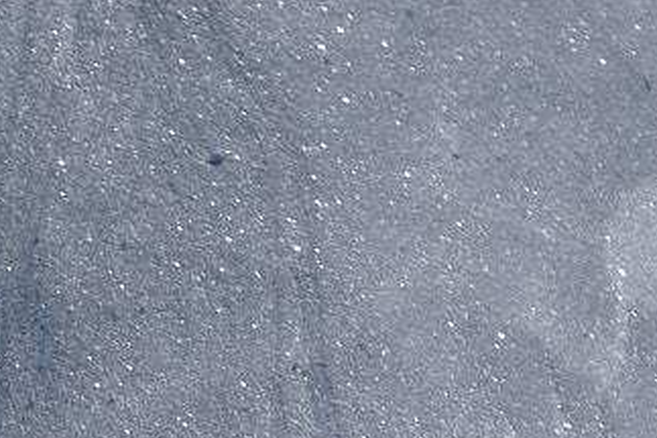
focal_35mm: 510
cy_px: 803
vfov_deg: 2.7
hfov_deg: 4.0
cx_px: -810
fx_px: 9302
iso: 200
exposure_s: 1/8500
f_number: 5.6
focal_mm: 68.7
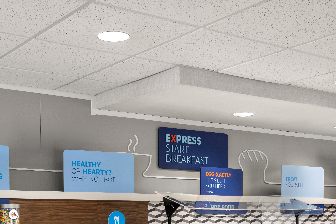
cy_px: 231
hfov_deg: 31.4
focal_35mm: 64
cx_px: 146
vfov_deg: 20.5
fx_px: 597
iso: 250
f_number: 10
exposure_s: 2
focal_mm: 30
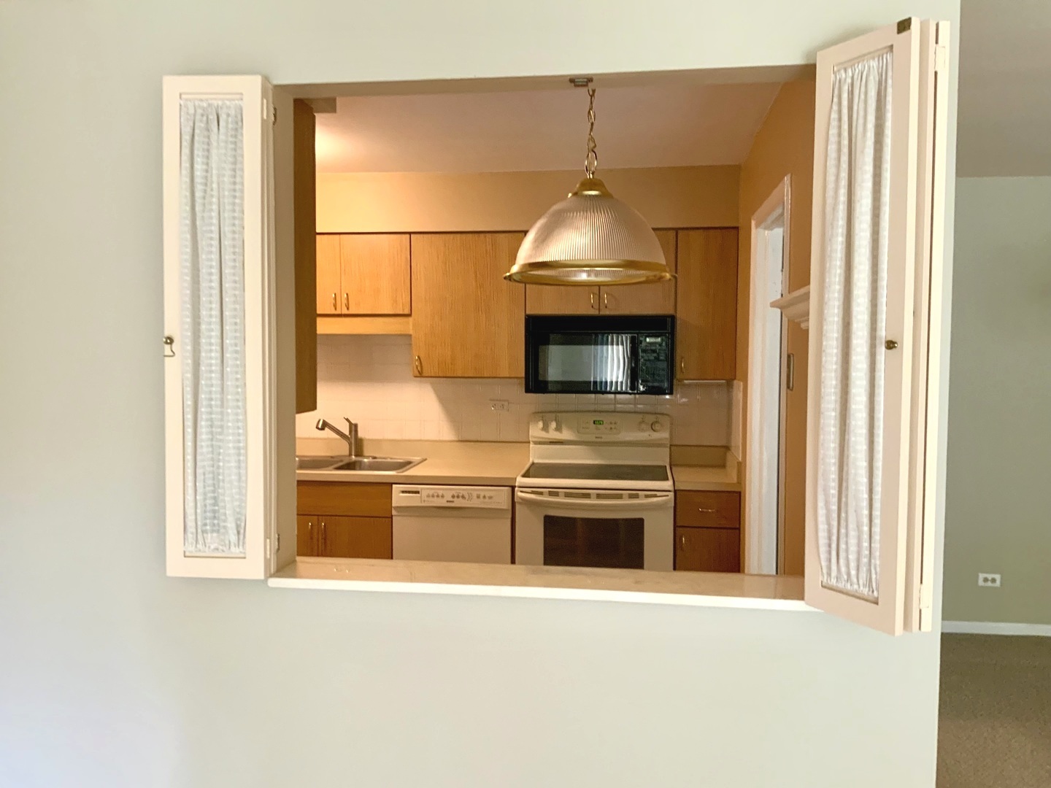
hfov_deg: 61.7
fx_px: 880
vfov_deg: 48.2
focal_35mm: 29
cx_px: 526
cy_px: 394
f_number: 1.8
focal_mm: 3
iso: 200
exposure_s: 1/60
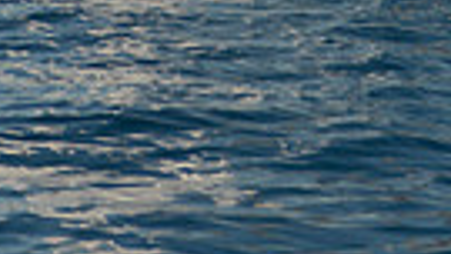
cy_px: -695
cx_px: 406
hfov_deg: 6.8
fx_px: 3768
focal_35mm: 315
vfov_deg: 3.7
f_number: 6.3
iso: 200
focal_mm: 70
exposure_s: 1/800
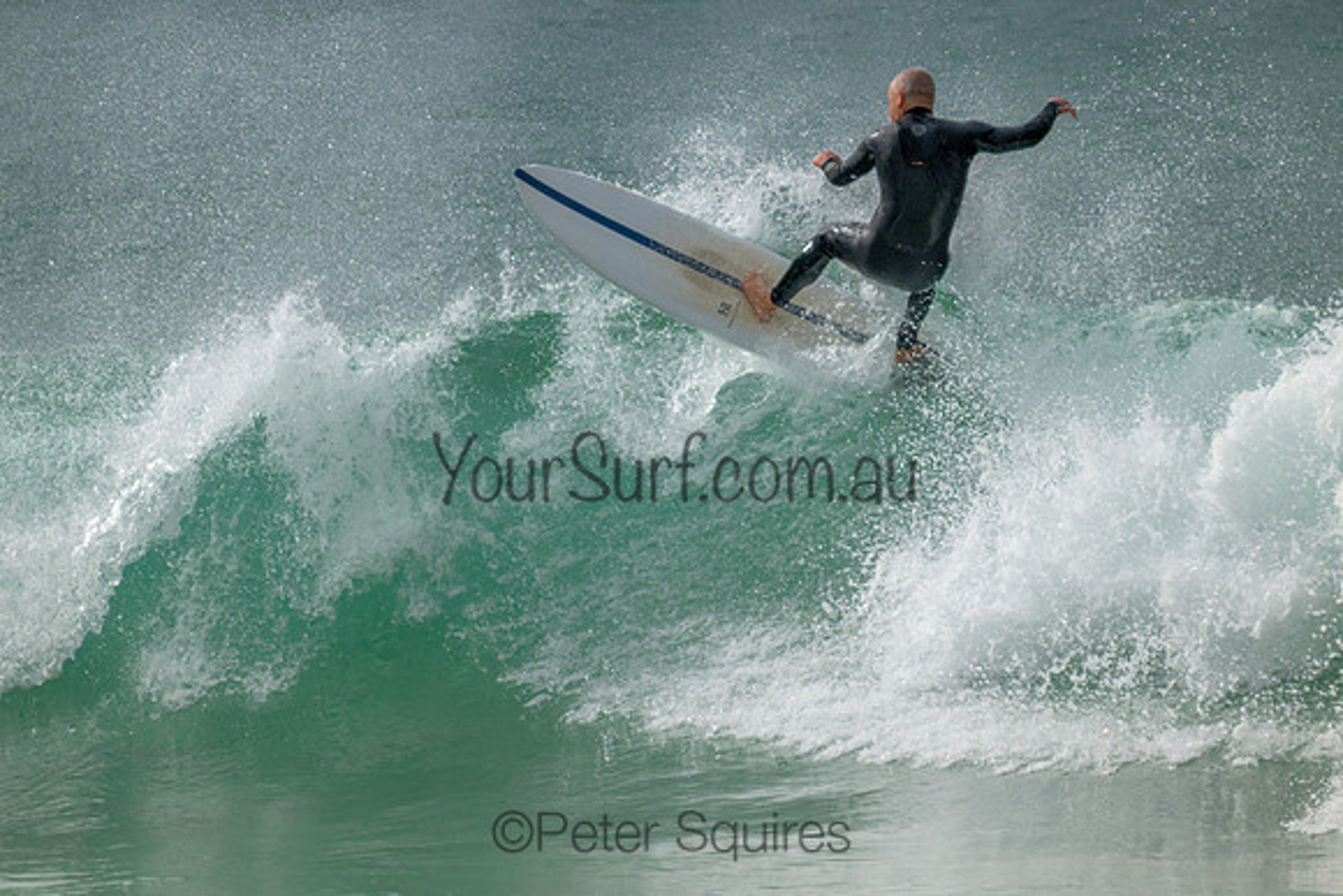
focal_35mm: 800
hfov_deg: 2.6
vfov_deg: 1.7
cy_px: 448
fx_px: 29850
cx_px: 672
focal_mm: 800
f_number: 11
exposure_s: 1/1600
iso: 1100
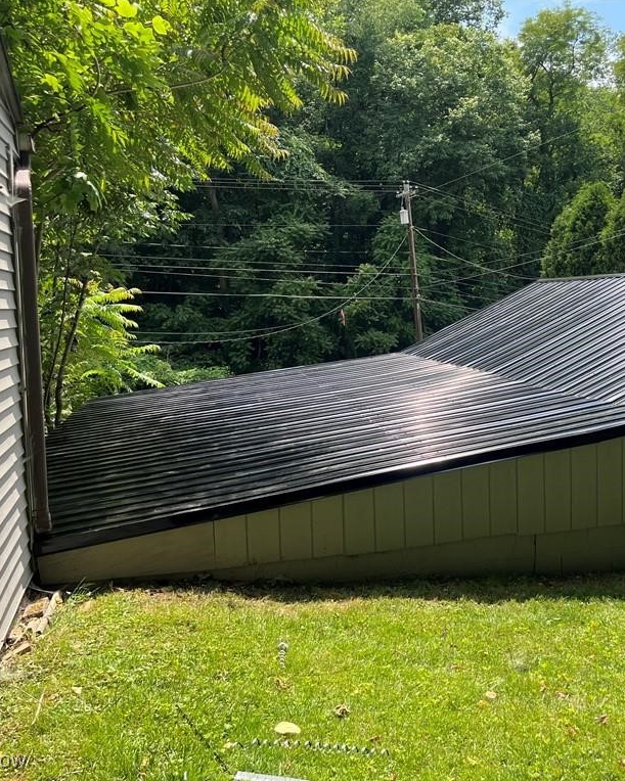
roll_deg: +1.2
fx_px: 786
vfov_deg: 52.8
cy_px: 389
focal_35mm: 34
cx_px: 449
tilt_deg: -4.5
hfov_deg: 42.3
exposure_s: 1/1389
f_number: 1.6
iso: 50
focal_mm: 5.1
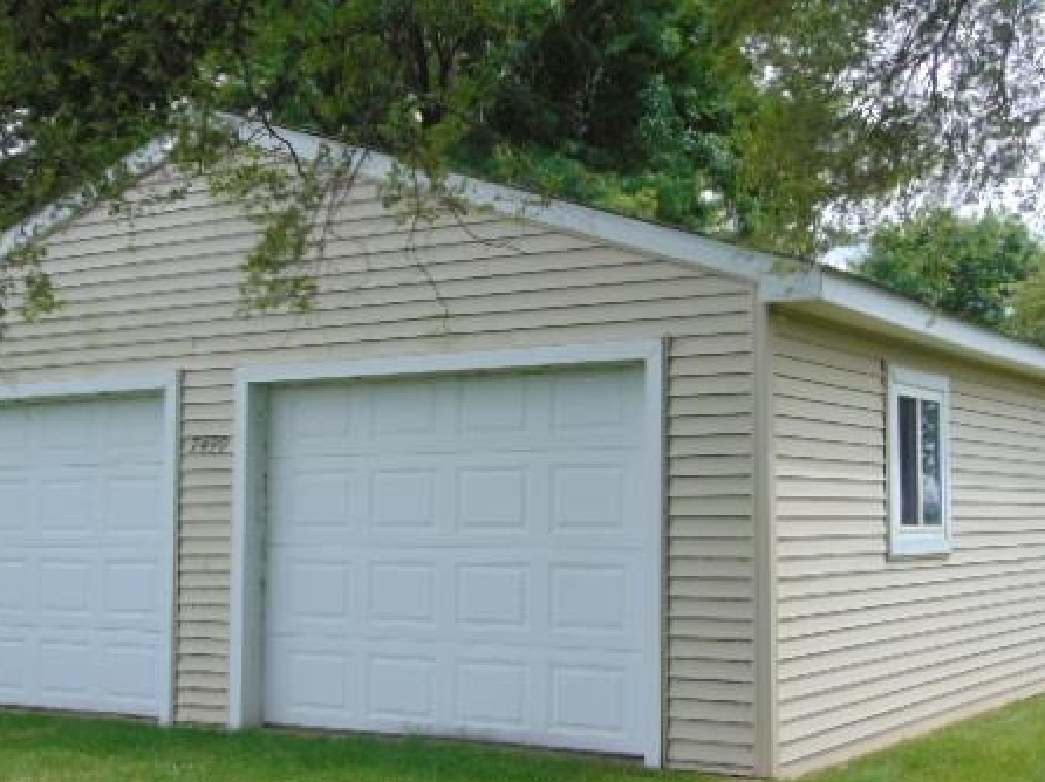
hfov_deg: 34.4
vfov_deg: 26.1
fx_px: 1690
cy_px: 421
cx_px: 511
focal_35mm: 56
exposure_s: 1/500
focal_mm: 6.9
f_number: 3.3
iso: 80
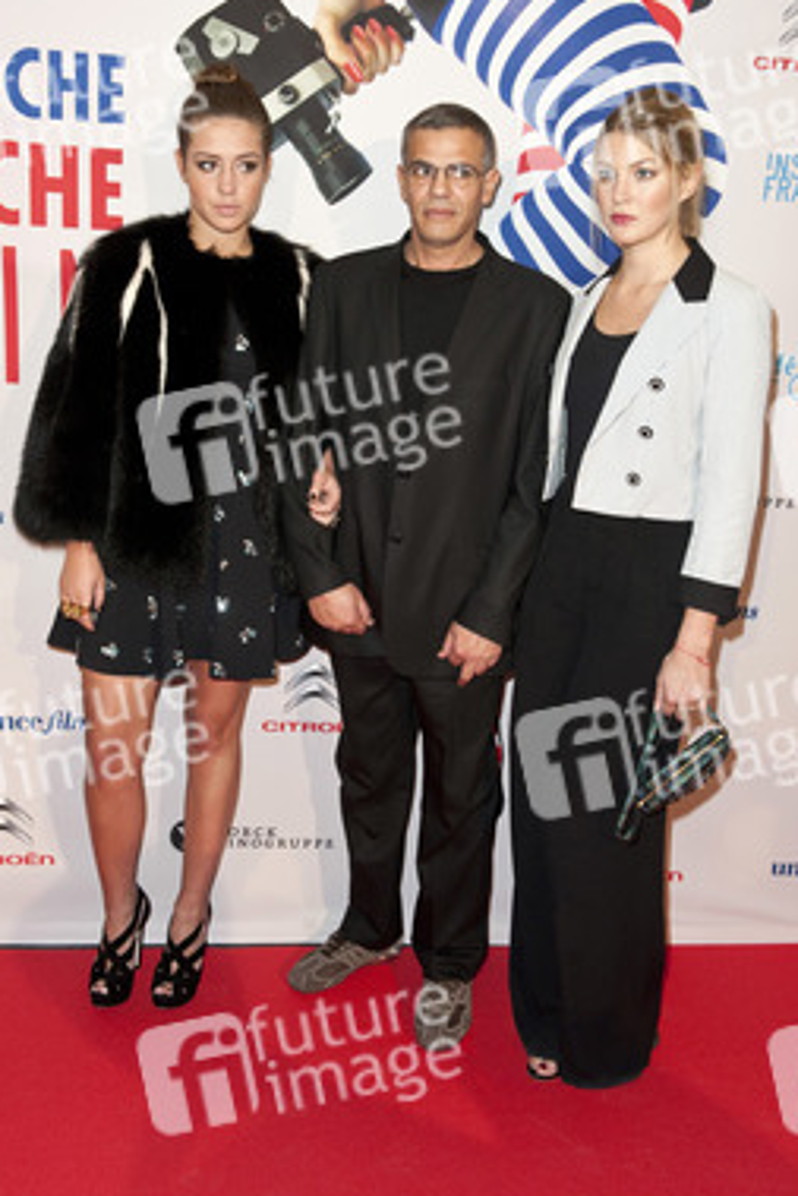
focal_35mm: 38
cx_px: 393
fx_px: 1262
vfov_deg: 50.7
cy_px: 587
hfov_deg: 35.1
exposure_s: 1/125
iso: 1000
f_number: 5.6
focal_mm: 36
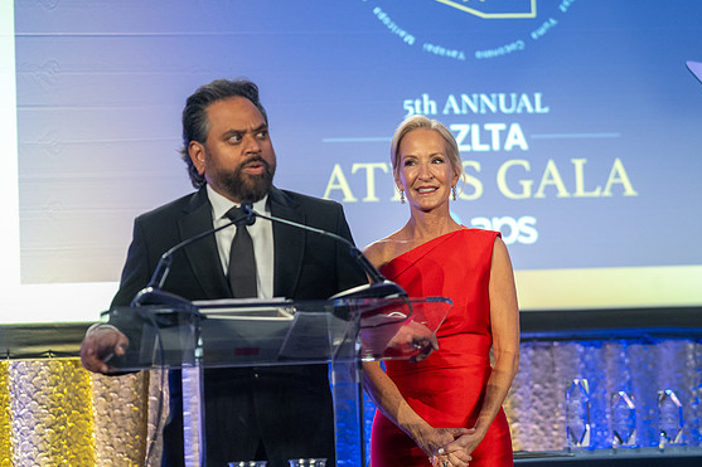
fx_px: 1969
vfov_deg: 13.5
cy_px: 228
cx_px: 345
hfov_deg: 20.2
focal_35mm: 101
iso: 3200
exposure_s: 1/125
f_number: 4
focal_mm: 97
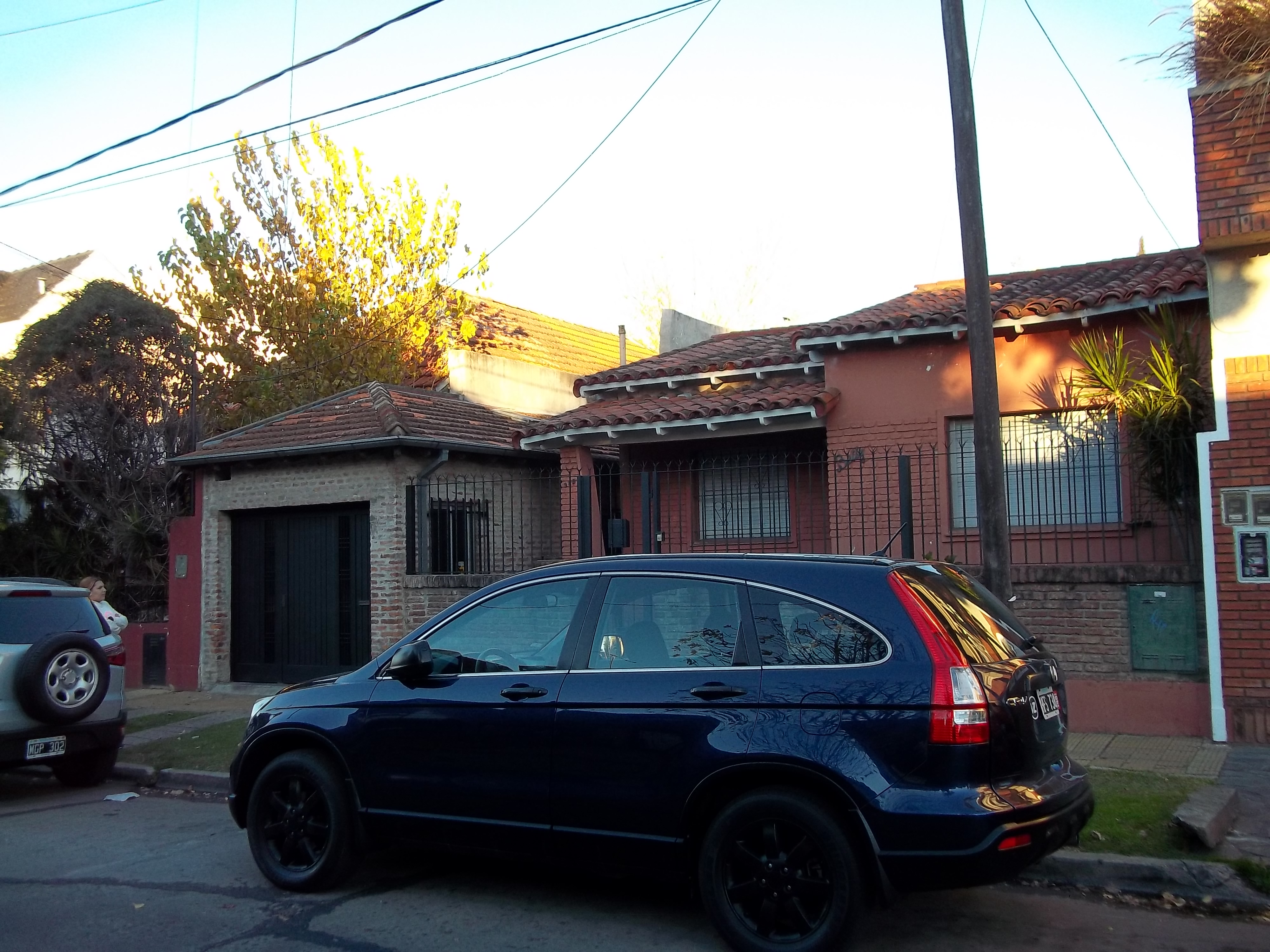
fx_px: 1174
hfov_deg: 56.8
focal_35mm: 32
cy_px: 476
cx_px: 635
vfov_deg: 44.2
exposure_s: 1/160
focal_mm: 5.7
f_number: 2.9
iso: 80
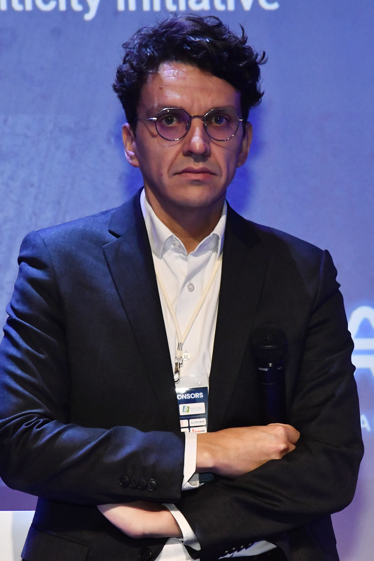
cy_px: 280
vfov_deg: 17.1
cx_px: 187
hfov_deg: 11.4
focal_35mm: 120
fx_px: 1870
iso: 2500
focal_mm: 80
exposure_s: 1/125
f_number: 8
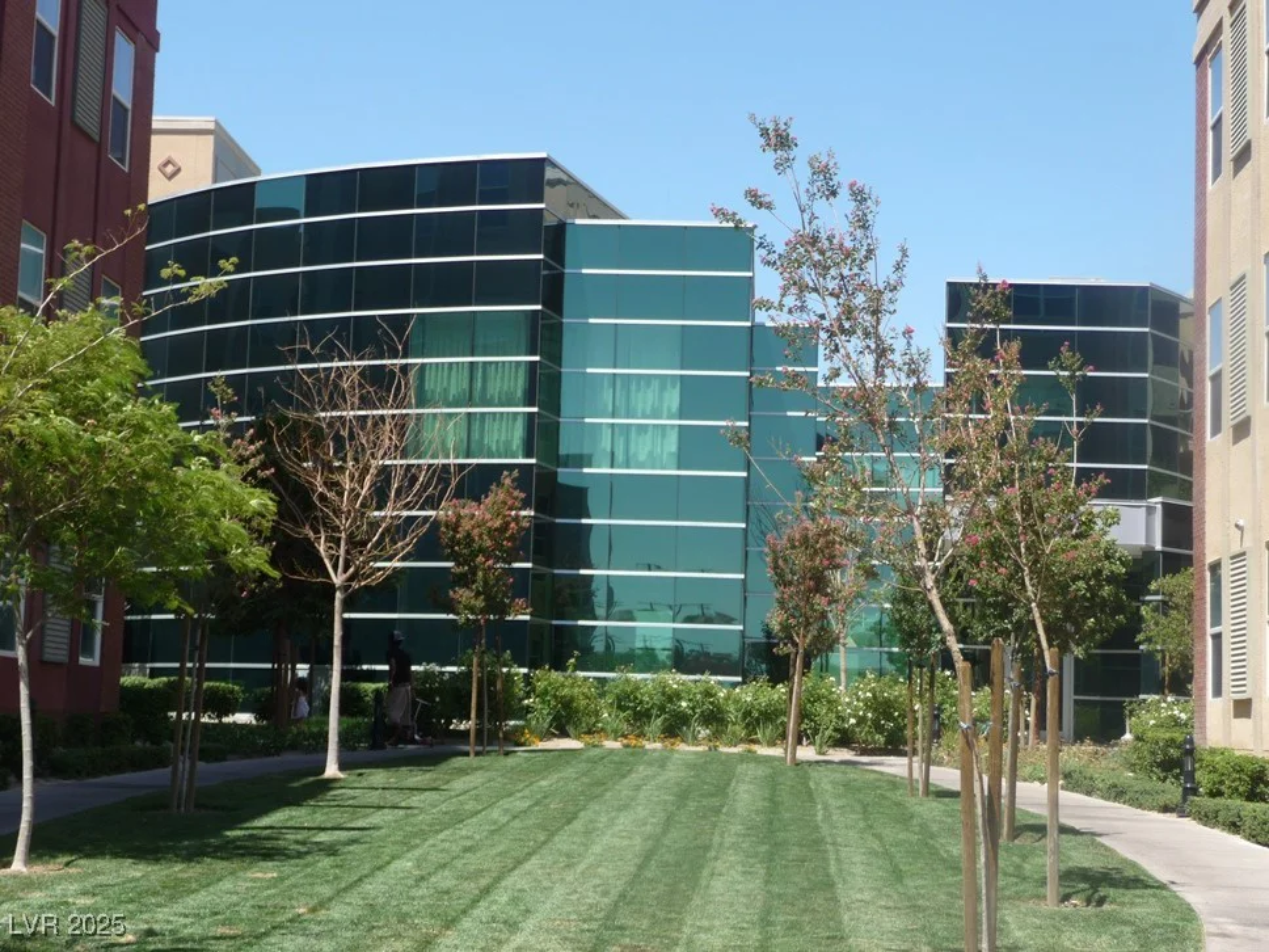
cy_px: 476
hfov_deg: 31.2
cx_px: 634
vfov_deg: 23.7
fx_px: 2273
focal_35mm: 62
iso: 100
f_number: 4.5
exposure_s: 1/400
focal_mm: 10.5
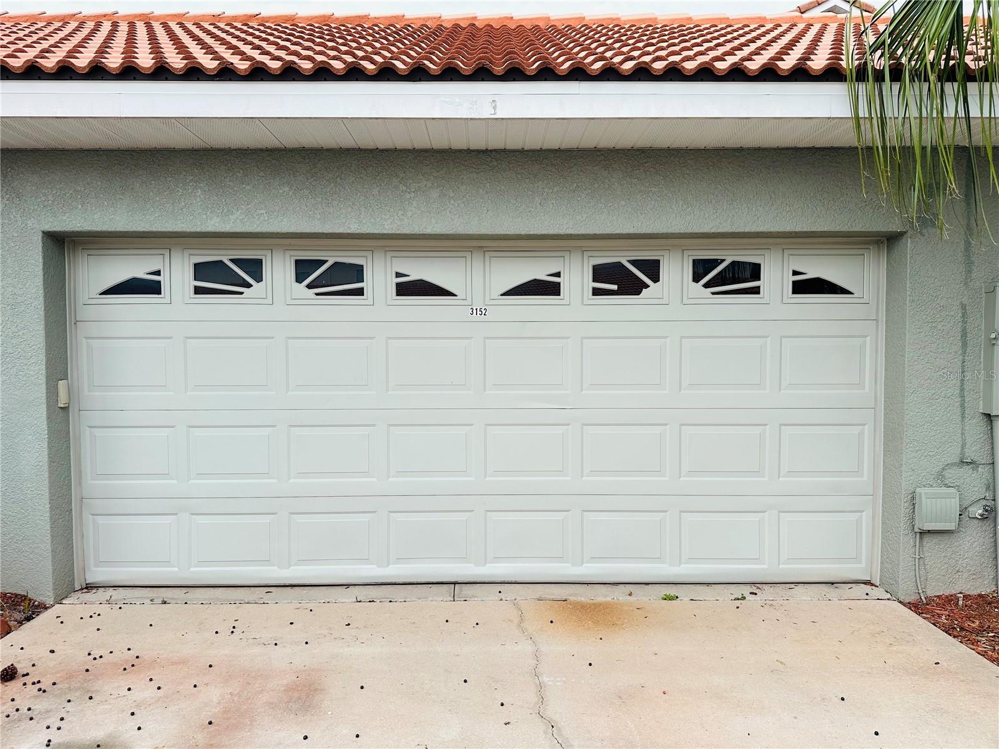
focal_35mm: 24
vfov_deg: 56.8
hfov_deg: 71.6
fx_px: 693
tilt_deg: -2.7
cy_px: 374
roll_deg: -0.2
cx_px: 500
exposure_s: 1/1256
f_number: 1.78
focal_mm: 6.86
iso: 80
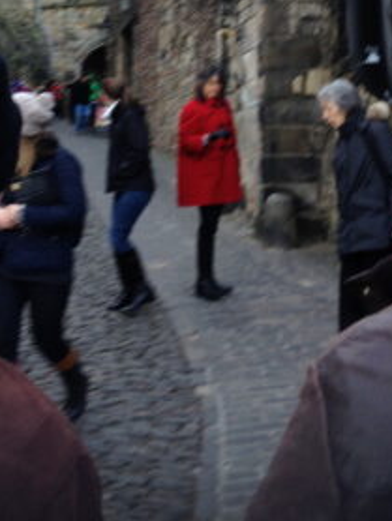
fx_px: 1010
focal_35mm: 67
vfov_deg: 27.8
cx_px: 163
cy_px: 46
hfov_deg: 21.9
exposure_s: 1/139
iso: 50
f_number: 2.4
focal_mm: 4.28
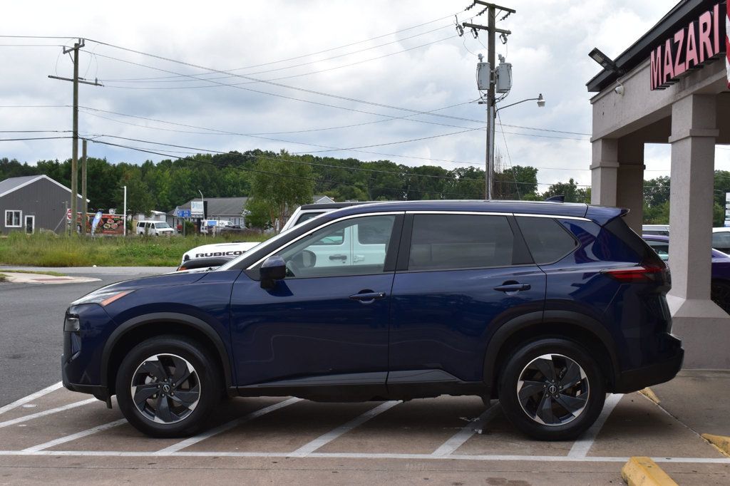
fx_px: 973
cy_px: 243
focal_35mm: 48
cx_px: 365
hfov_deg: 41.1
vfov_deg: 28.1
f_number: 11
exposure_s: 1/400
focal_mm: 32
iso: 400
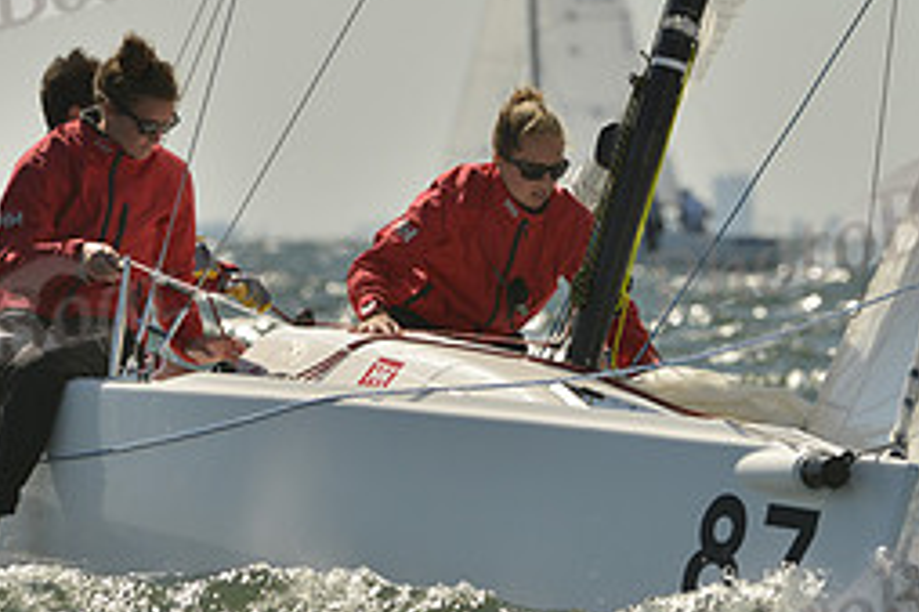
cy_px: 469
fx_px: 17475
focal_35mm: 685
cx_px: 463
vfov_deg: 2.0
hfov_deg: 3.0
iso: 280
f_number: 8
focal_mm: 300
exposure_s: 1/1600
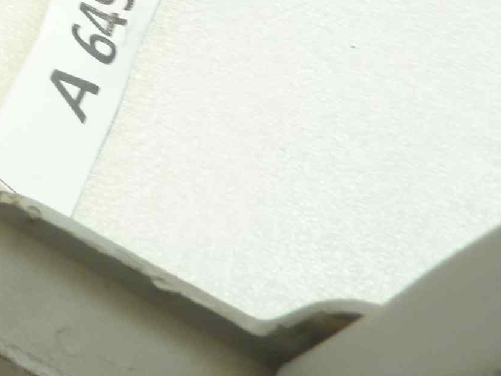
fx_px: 1114
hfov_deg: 22.3
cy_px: -110
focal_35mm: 77
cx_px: -180
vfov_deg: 17.9
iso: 80
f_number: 3.3
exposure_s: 1/20
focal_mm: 4.1
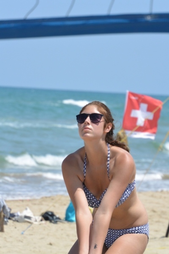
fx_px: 2091
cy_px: 127
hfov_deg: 4.6
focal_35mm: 297
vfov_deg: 6.9
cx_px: 84
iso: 160
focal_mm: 110
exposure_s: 1/800
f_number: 5.6
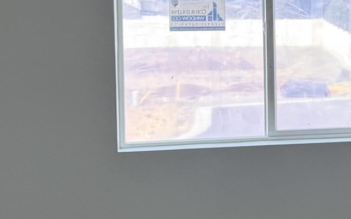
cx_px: 452
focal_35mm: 121
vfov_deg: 10.8
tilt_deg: -2.1
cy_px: 24
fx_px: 1158
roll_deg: +2.1
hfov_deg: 16.3
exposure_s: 1/197
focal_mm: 6.76
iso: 80
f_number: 1.78
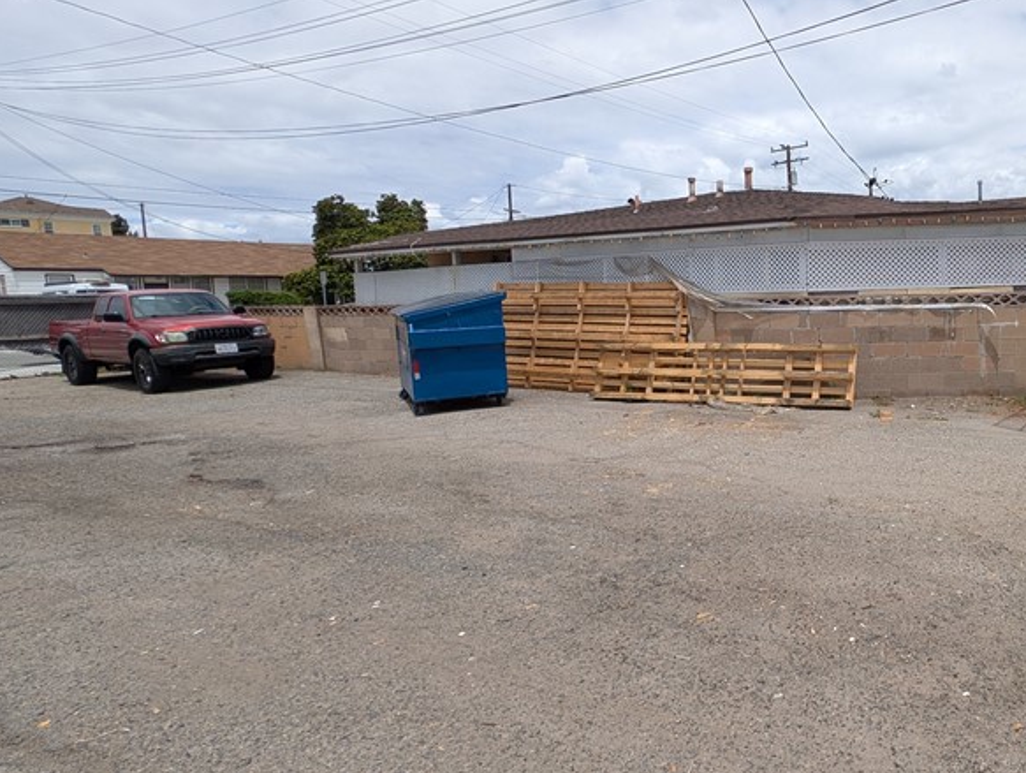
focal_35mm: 21
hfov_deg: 71.7
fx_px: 623
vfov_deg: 63.5
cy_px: 356
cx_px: 807
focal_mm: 2.23
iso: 40
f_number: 1.95
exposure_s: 1/2538
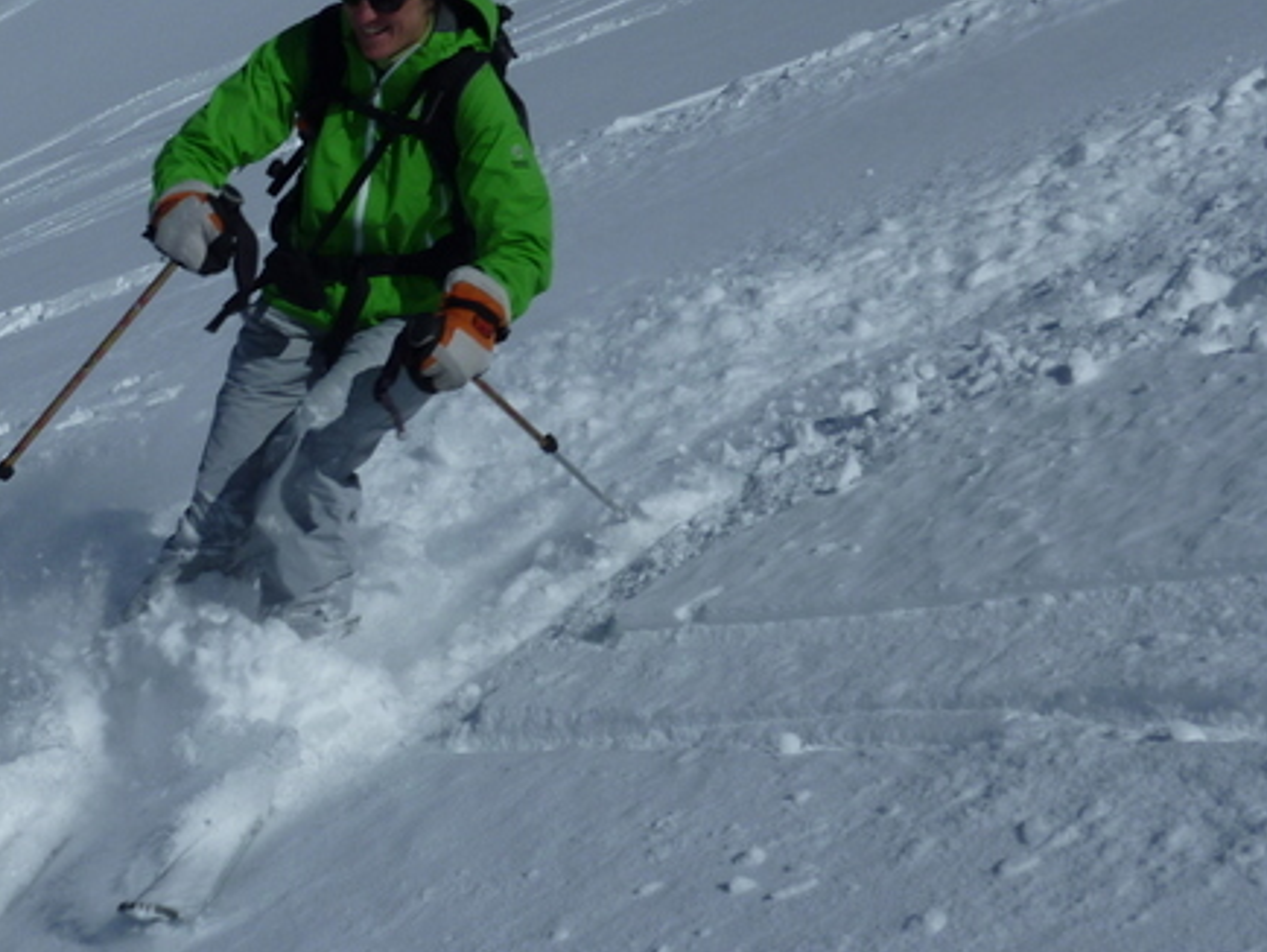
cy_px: 362
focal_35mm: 70
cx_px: 172
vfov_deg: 21.0
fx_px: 2564
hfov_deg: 27.0
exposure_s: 1/400
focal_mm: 6.7
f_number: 13
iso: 80
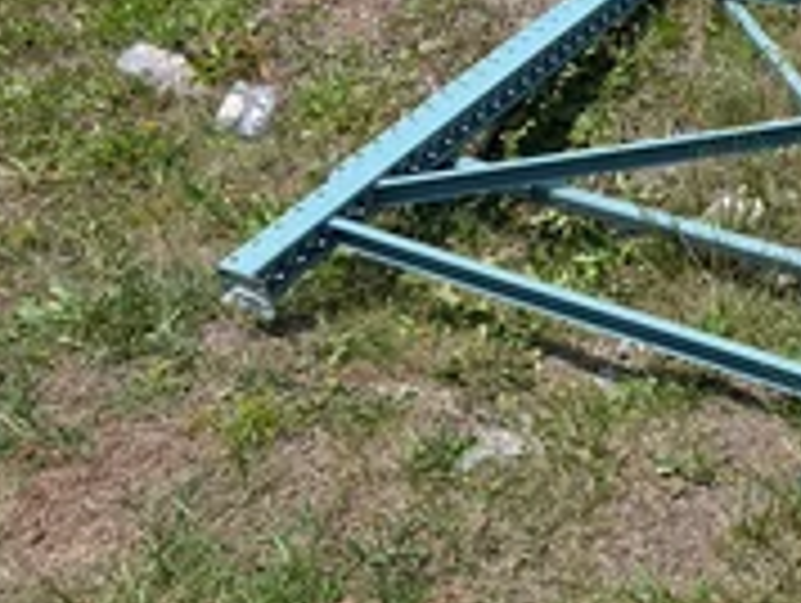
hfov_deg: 31.9
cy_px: 232
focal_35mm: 54
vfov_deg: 27.0
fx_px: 1251
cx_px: 850
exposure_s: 1/1214
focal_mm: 6.9
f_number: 1.68
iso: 20
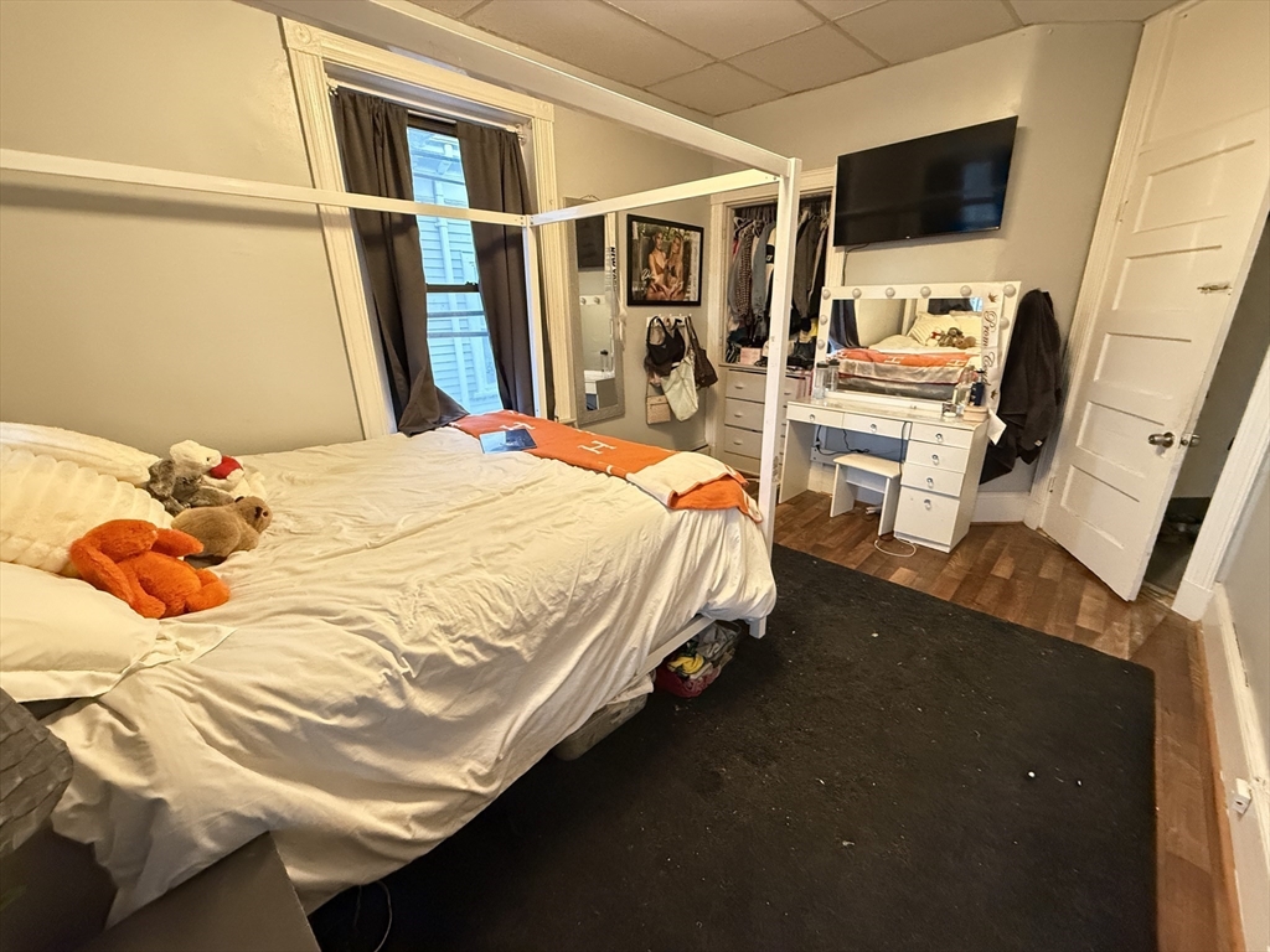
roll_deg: +1.2
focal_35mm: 14
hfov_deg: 102.1
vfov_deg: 85.7
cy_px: 476
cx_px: 635
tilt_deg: -18.1
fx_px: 514
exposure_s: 1/40
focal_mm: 2.22
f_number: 2.2
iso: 1000
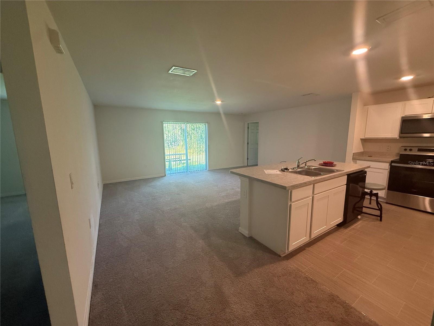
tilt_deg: -7.6
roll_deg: +0.5
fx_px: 176
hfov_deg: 102.1
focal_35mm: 14
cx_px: 217
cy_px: 163
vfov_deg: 85.7
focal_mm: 2.22
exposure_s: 1/120
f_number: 2.2
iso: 400
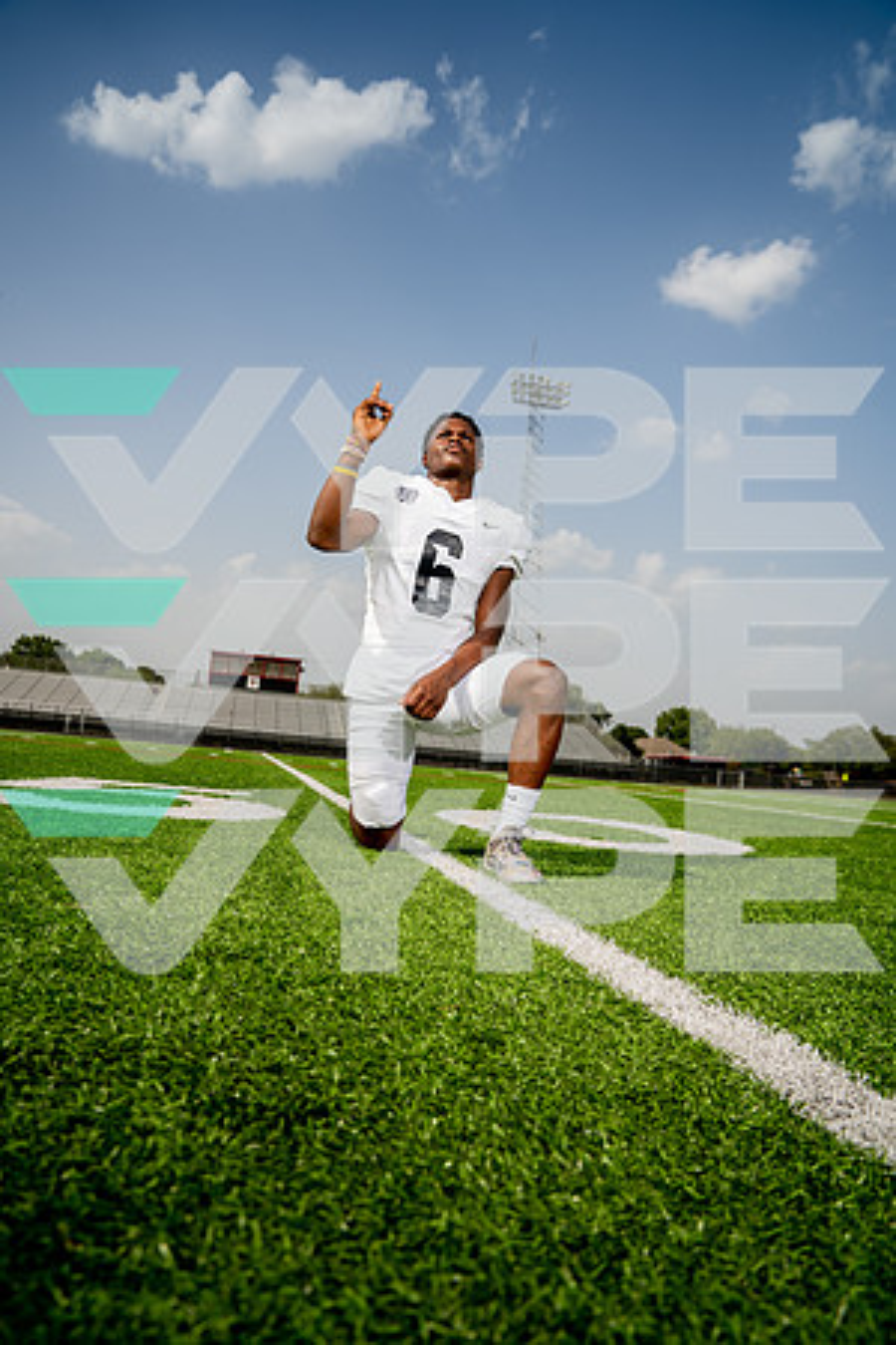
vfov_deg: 73.7
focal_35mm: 24
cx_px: 448
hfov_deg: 53.1
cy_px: 672
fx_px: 896
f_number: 4.5
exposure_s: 1/1250
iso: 100
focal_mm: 24
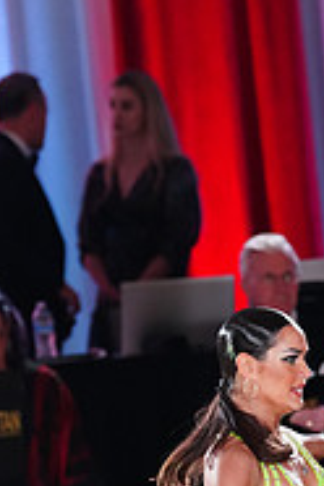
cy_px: 583
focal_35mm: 403
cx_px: 370
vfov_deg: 5.1
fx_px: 5440
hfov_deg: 3.4
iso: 3200
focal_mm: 129
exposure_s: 1/500
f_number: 3.2
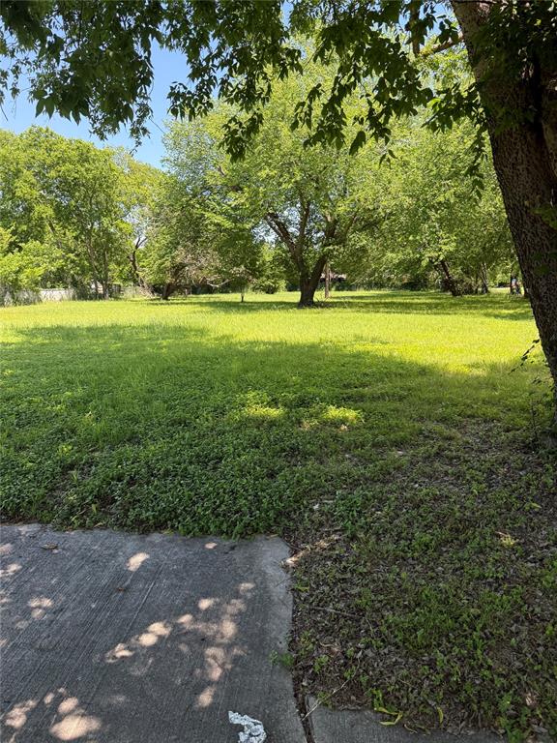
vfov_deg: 71.6
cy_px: 372
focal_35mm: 24
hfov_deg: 56.8
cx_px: 278
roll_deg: +0.8
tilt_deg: -9.4
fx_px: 515
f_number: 1.78
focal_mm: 6.76
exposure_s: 1/967
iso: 100
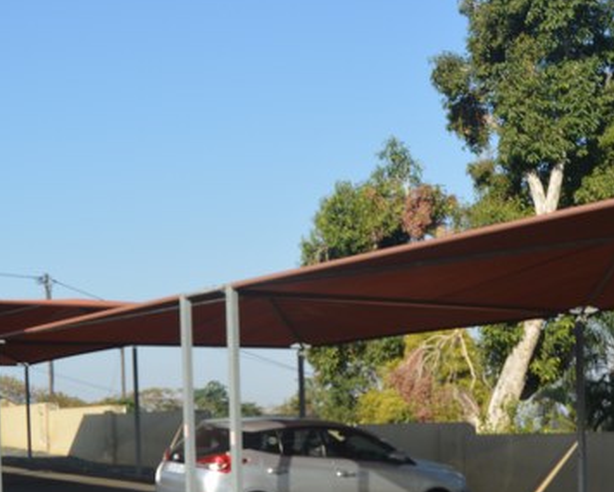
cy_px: 451
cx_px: 273
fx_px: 1036
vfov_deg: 25.8
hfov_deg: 33.0
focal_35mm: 57
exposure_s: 1/250
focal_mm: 18
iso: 180
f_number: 8
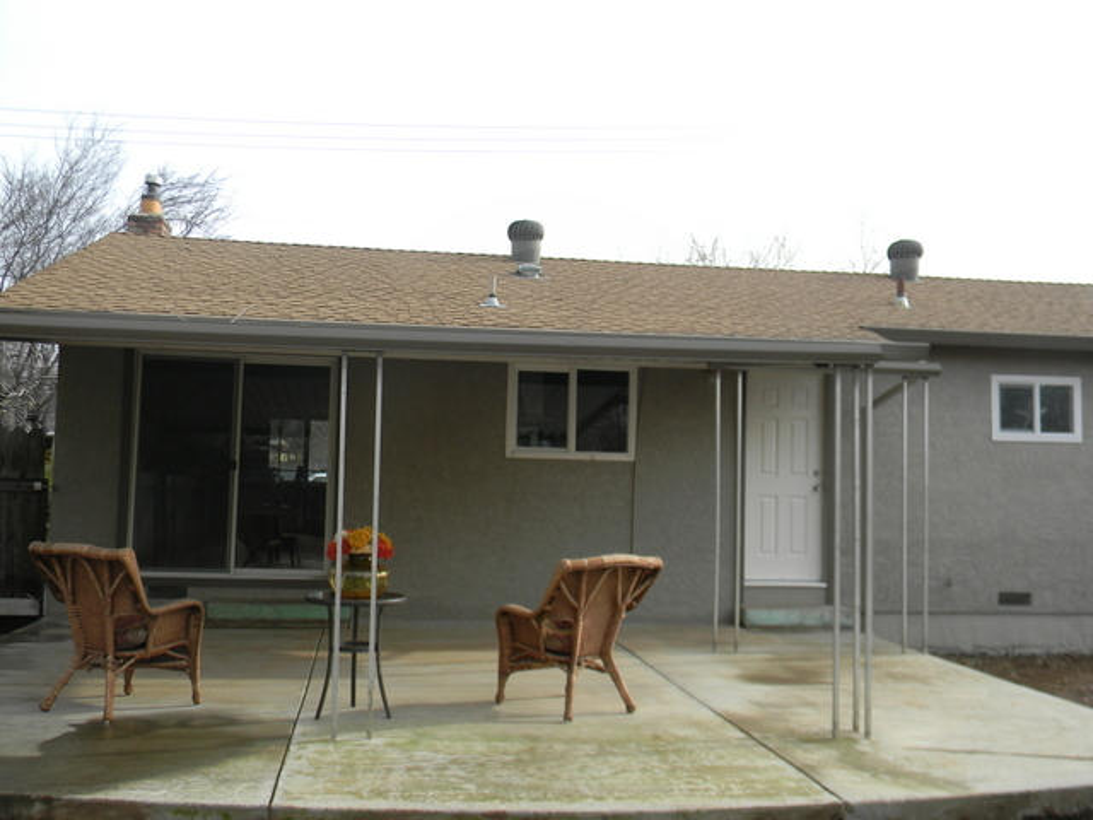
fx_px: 1137
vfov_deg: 39.7
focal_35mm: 36
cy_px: 410
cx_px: 546
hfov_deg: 51.4
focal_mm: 6.4
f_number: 3.7
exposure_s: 1/320
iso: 80
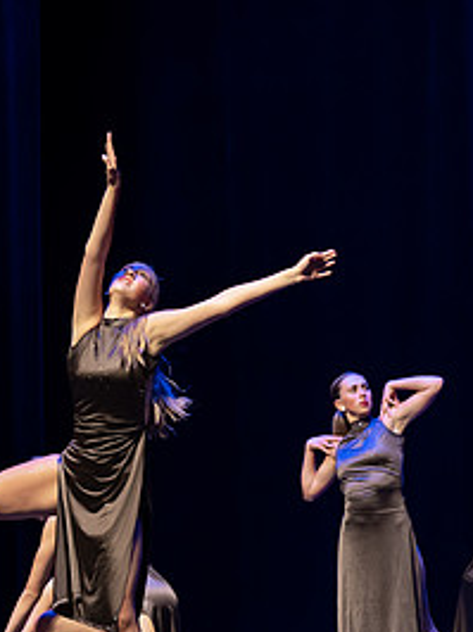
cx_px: -4
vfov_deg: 10.4
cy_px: 142
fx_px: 3449
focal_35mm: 189
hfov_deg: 7.8
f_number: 2.5
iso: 3200
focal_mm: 59
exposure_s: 1/640
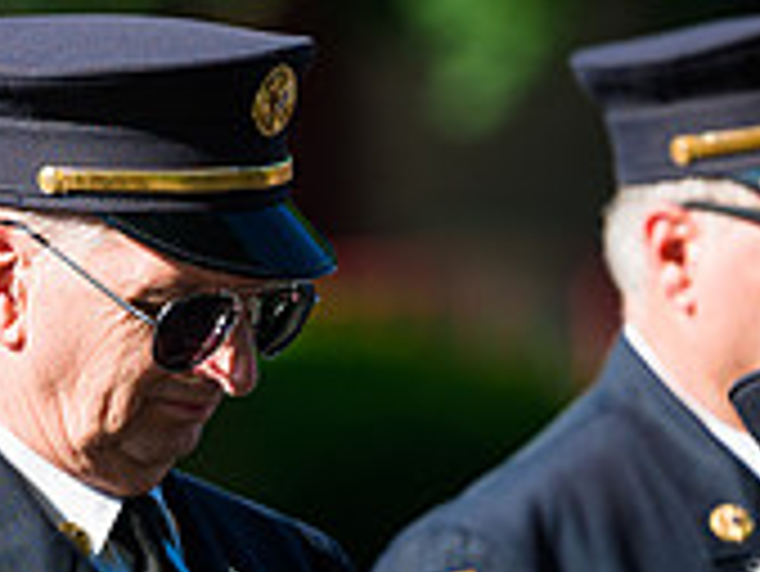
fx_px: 14501
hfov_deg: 3.0
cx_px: 166
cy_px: 365
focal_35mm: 660
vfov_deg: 2.3
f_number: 3.2
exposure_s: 1/1600
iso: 200
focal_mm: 200
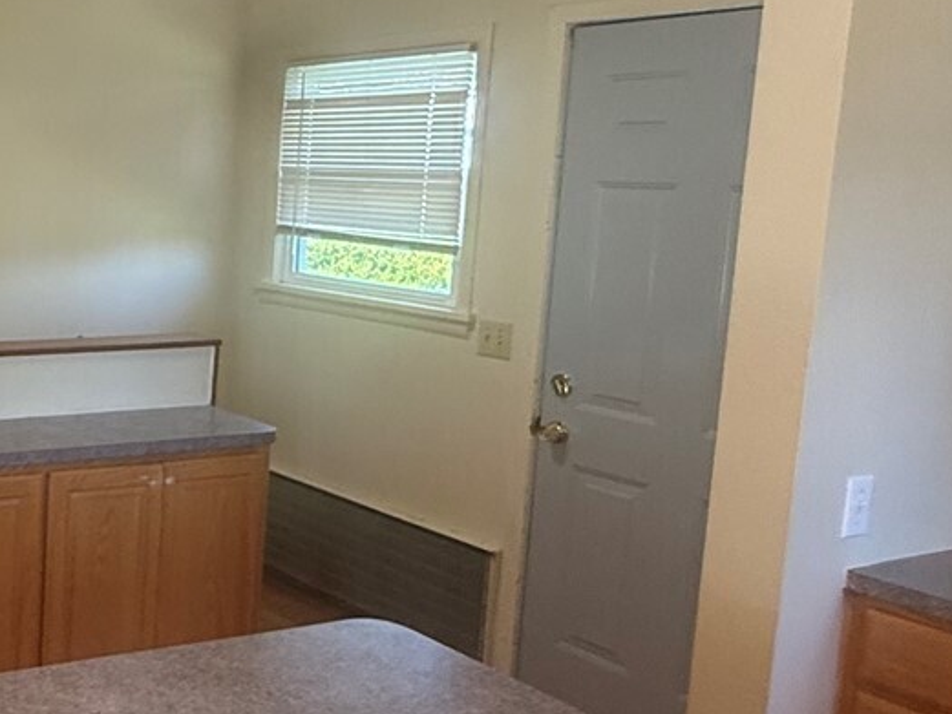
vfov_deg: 33.5
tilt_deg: -5.9
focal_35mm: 43
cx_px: -119
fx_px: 1183
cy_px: 294
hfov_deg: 36.4
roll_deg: -1.3
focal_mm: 2.22
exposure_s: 1/120
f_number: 2.2
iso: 320
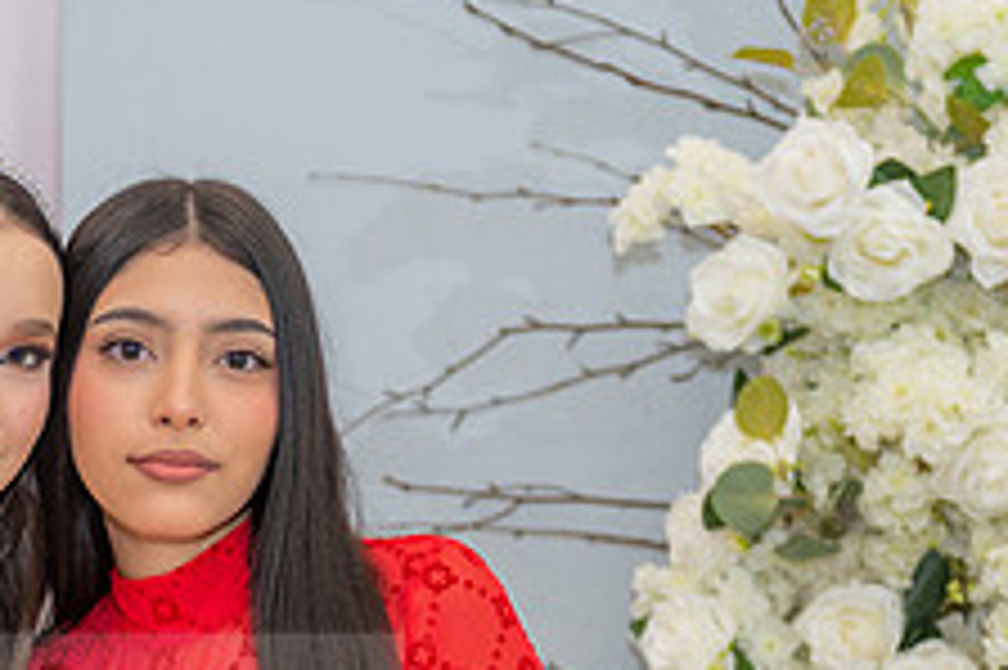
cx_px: 22
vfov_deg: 9.4
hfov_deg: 14.0
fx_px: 4057
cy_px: 740
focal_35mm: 145
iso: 640
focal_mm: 56
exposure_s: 1/160
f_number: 2.8
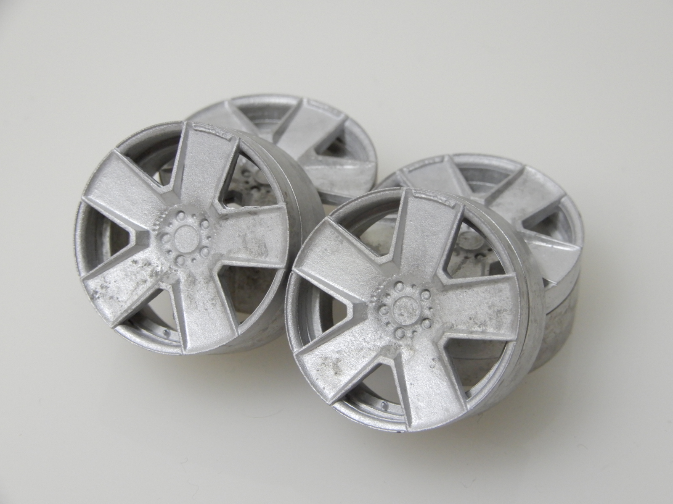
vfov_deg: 15.6
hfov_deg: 20.7
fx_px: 1847
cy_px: 252
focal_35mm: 95
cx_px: 336
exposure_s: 1/60
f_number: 5
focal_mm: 16.9
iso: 400
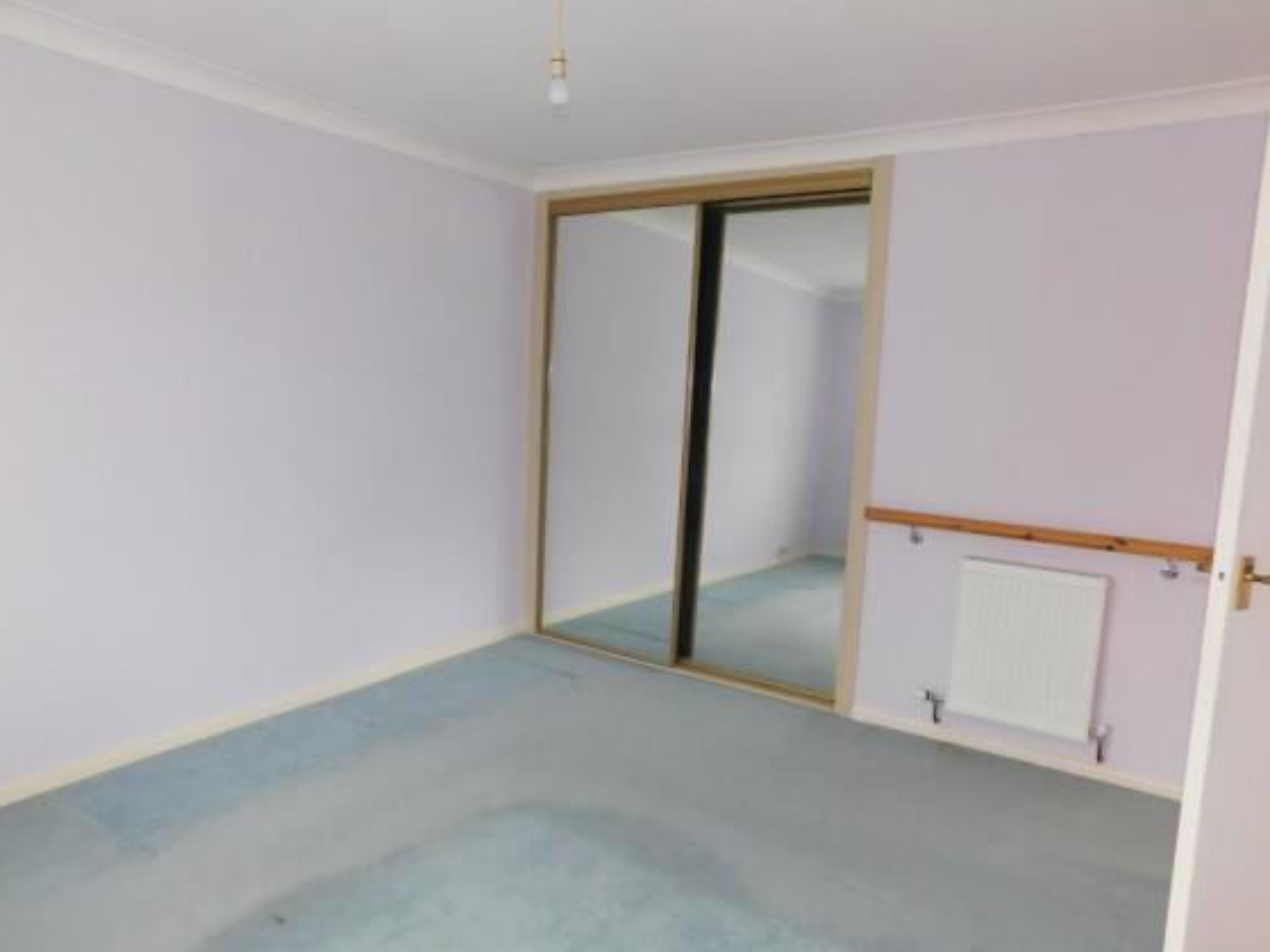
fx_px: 880
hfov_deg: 71.6
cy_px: 487
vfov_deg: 56.8
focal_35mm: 24
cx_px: 615
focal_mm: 4
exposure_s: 1/40
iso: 125
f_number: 3
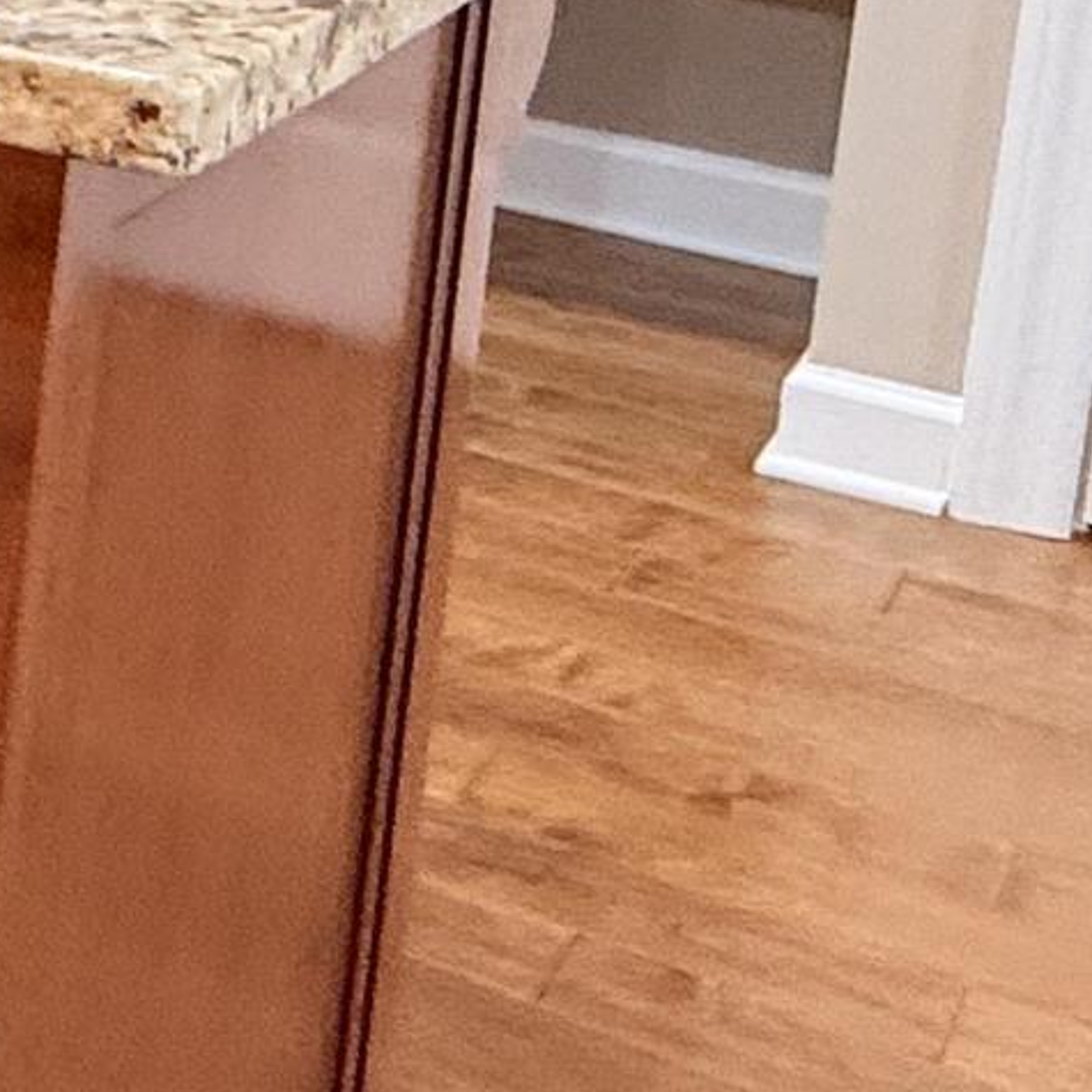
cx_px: -1391
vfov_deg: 19.8
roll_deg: -1.0
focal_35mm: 80
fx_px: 2855
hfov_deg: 15.0
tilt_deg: -8.7
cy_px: -343
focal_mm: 2.22
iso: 250
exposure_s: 1/60
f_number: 2.2
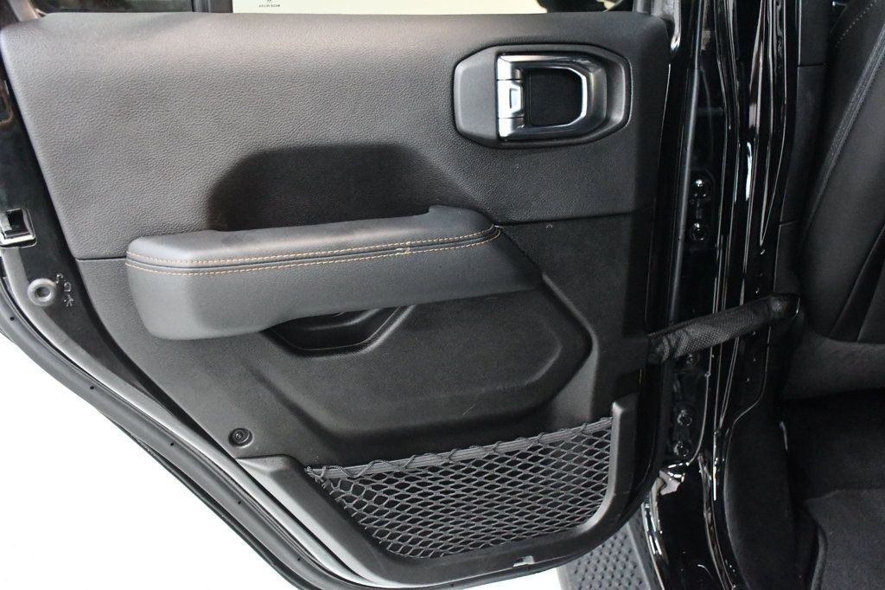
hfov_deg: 49.6
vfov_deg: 34.2
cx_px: 442
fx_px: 958
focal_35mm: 39
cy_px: 295
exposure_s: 1/60
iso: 11400
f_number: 3.8
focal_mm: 26
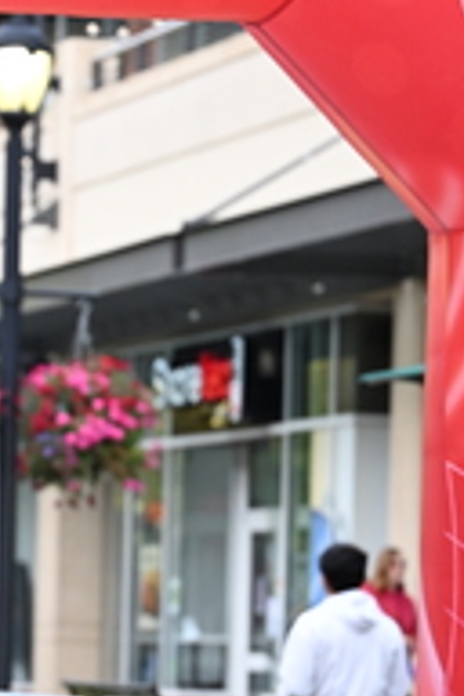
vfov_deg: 8.8
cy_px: 478
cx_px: -132
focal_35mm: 235
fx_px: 4543
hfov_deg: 5.8
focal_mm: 82
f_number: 2.8
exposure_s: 1/1600
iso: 1000
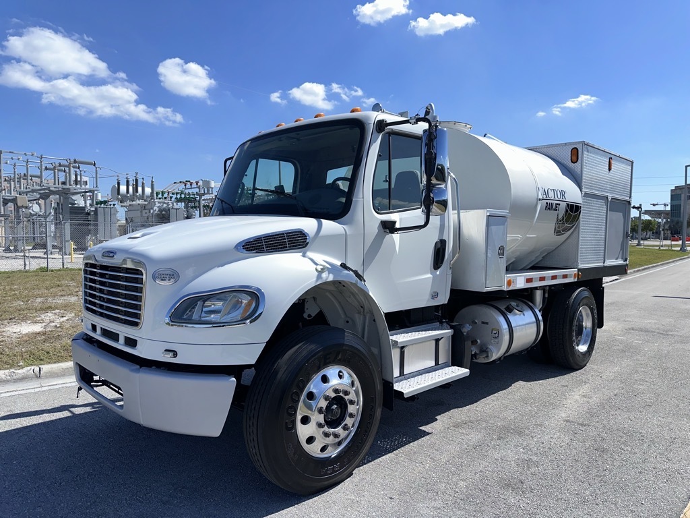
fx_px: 478
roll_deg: +0.3
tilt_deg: -2.6
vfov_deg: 56.8
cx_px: 345
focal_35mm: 24
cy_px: 259
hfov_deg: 71.6
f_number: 1.78
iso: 80
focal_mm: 6.86
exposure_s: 1/7042
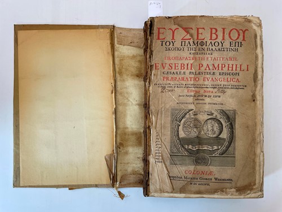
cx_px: 141
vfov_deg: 53.1
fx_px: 212
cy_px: 106
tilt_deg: -89.3
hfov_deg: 67.3
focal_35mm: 26
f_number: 1.6
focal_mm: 4.2
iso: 80
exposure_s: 1/100
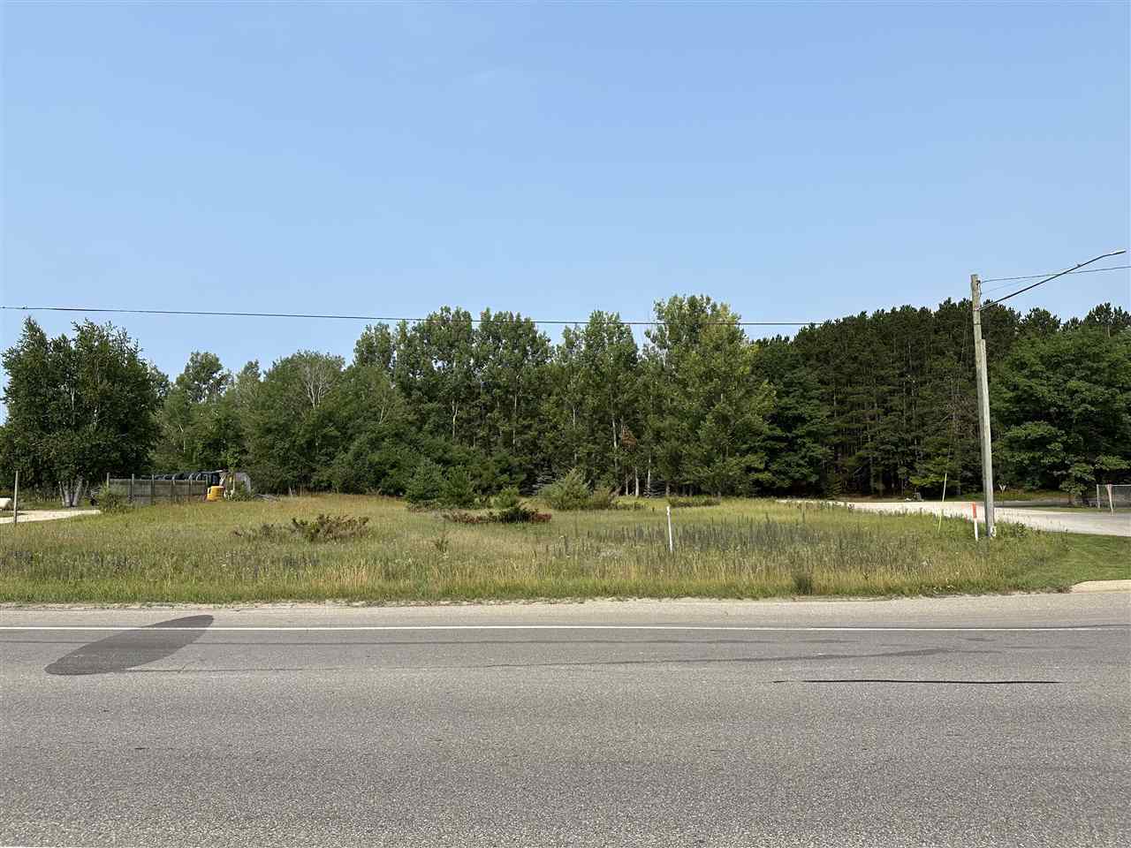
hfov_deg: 71.6
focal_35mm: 24
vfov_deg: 56.8
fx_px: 784
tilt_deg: +3.9
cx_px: 566
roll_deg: -0.6
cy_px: 424
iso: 80
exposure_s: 1/4762
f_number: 1.78
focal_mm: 6.86
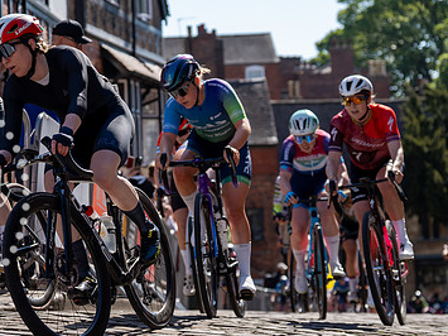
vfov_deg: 13.4
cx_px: 107
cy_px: 129
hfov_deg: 17.8
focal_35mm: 110
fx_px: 1423
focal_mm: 70
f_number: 3.5
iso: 100
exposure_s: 1/1000
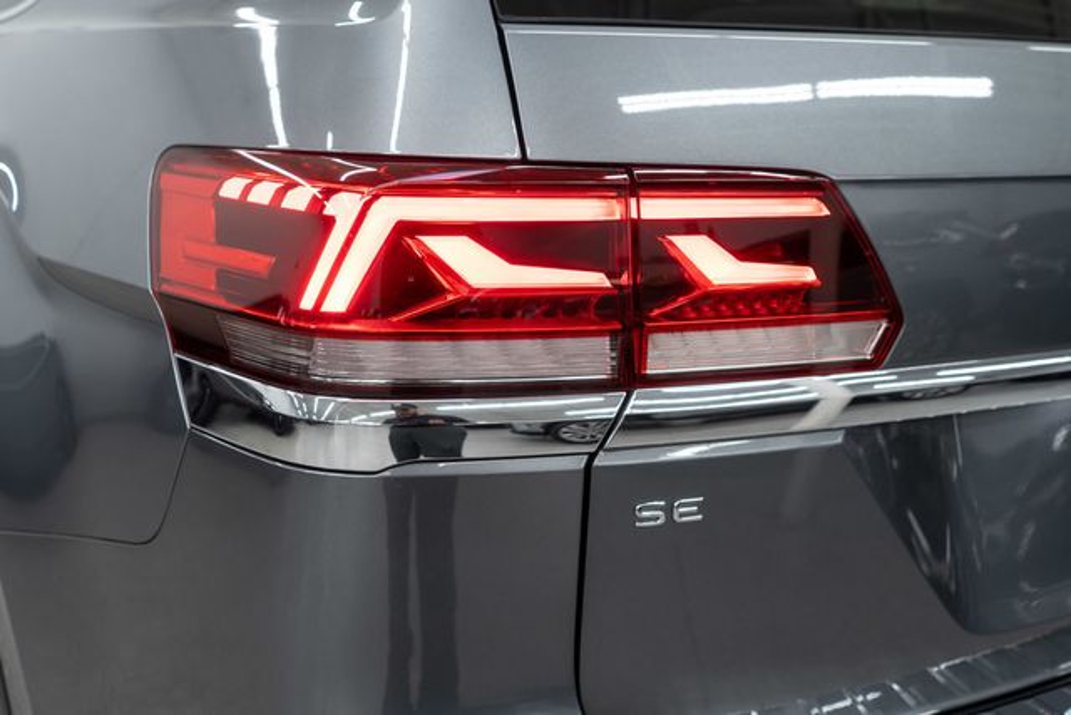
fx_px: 1250
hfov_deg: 46.4
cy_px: 358
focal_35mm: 42
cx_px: 536
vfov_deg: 31.9
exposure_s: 1/40
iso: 200
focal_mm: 28
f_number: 3.2
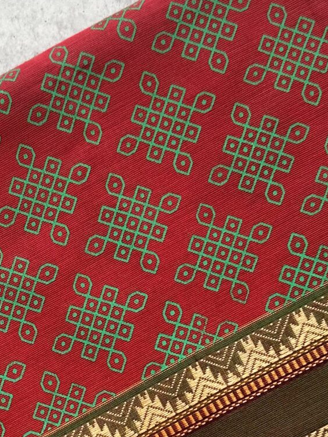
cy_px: 418
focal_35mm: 82
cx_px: 65
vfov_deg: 23.0
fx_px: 1036
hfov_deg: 17.8
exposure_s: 1/121
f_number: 1.78
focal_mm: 6.86
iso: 125
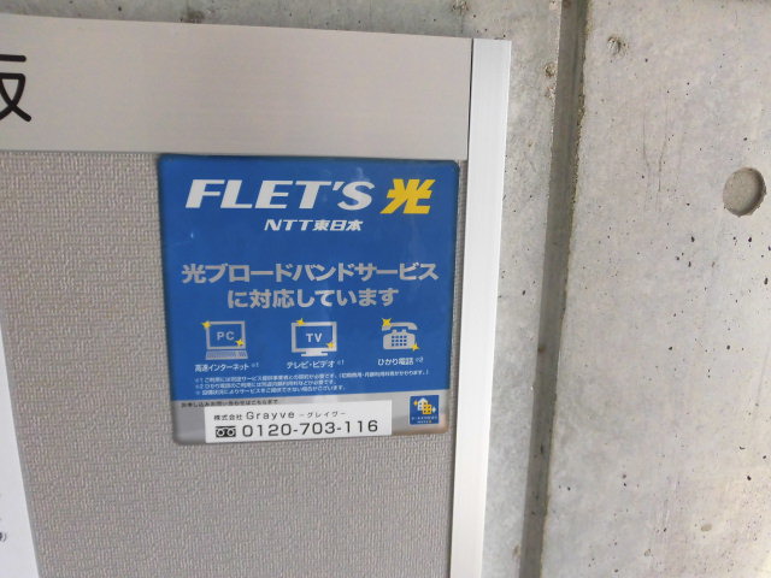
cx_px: 386
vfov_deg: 56.8
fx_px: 535
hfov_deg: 71.6
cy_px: 289
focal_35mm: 24
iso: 160
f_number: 3.1
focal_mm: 4.3
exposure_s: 1/60
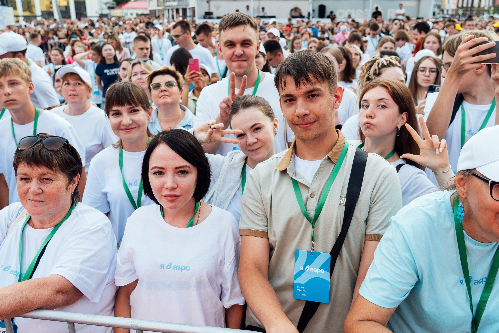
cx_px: 251
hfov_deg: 60.5
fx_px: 428
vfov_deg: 42.4
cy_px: 156
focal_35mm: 31
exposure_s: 1/500
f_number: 4
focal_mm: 24
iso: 400
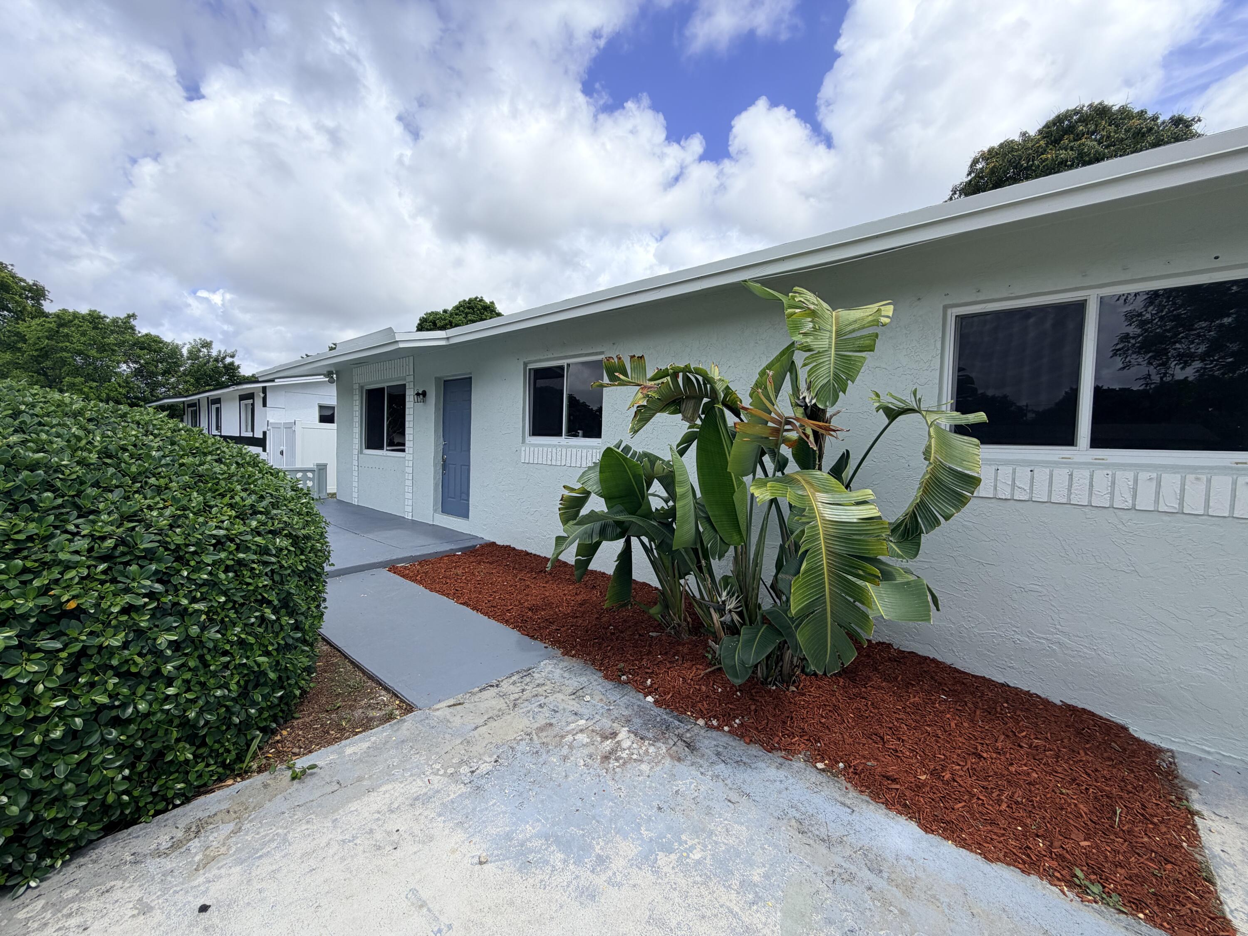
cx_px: 624
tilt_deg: -2.6
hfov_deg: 102.1
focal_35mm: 14
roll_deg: -1.5
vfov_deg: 85.7
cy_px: 468
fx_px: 505
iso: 20
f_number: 2.2
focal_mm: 2.22
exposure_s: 1/888
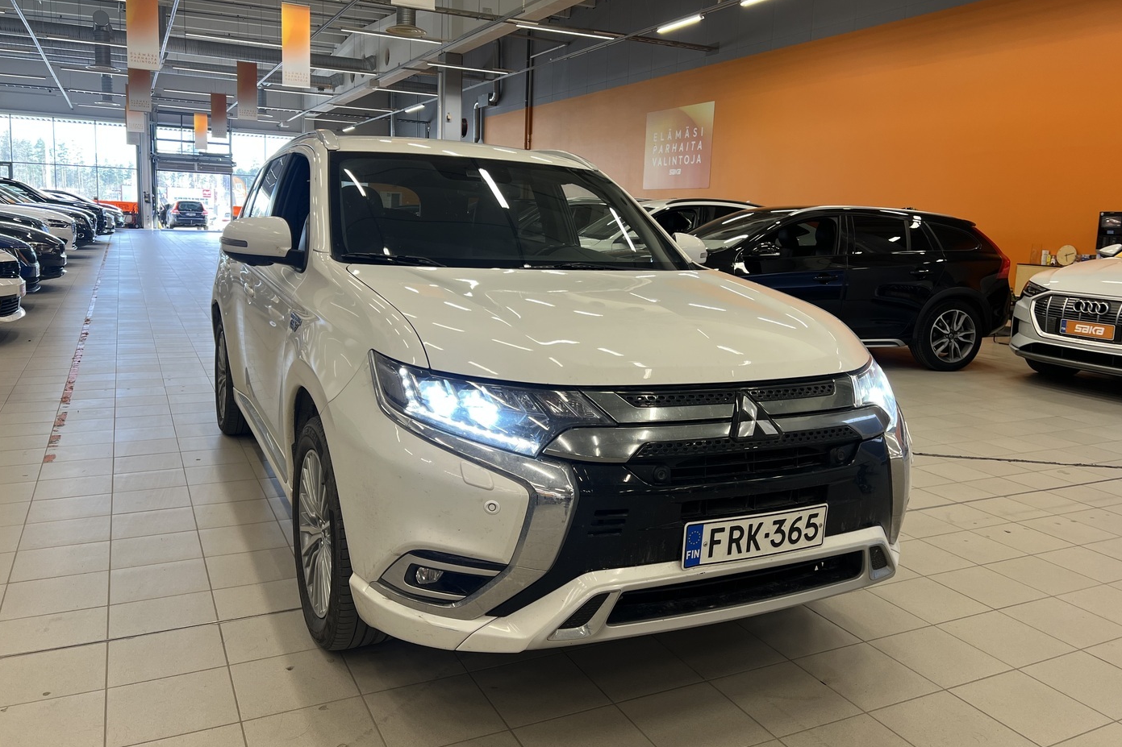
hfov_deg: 65.5
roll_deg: -1.5
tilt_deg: -7.6
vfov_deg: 46.3
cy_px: 334
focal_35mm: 28
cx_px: 573
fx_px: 873
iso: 50
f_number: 1.5
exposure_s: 1/97
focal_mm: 5.7
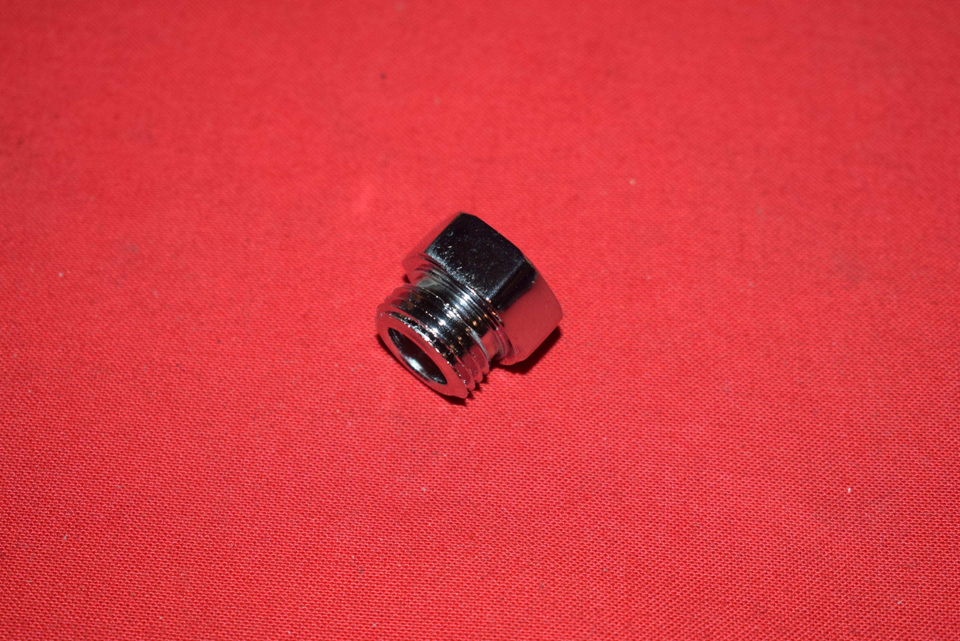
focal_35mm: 78
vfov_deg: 17.5
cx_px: 480
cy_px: 320
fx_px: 2082
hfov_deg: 26.0
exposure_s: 1/200
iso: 400
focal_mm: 52
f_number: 5.6
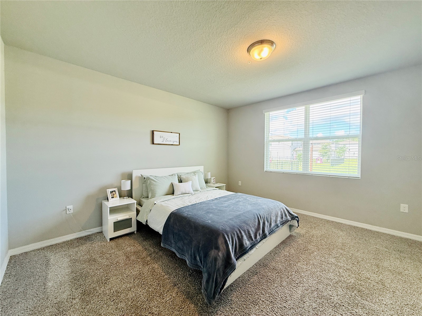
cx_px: 211
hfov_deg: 102.1
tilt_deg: -0.9
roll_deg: -0.5
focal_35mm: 14
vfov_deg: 85.7
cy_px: 158
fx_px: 171
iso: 125
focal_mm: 2.22
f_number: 2.2
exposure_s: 1/99
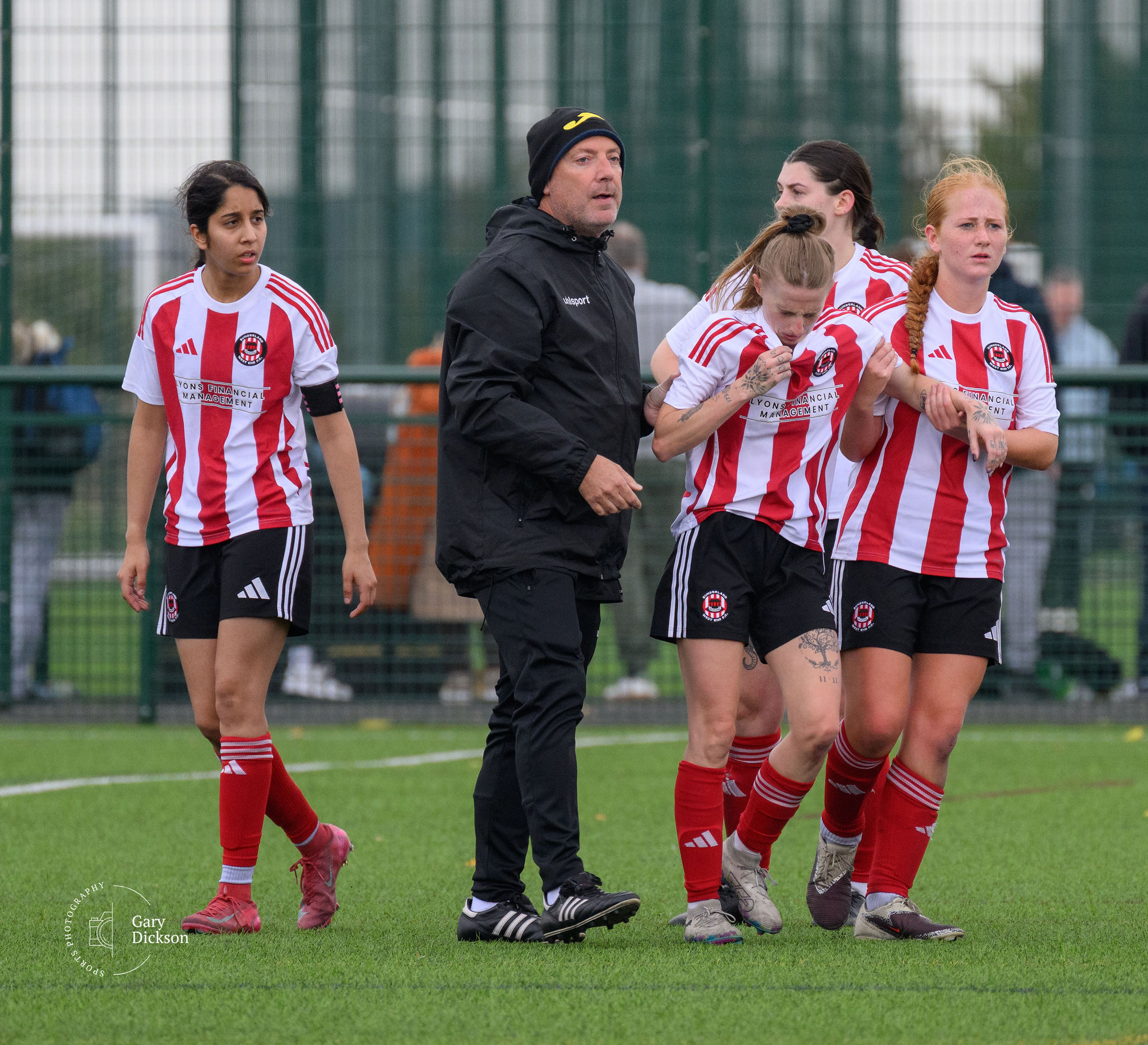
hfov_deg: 2.3
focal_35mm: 802
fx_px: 28779
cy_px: 514
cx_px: 747
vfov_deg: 2.1
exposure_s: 1/640
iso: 1250
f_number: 5.6
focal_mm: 400
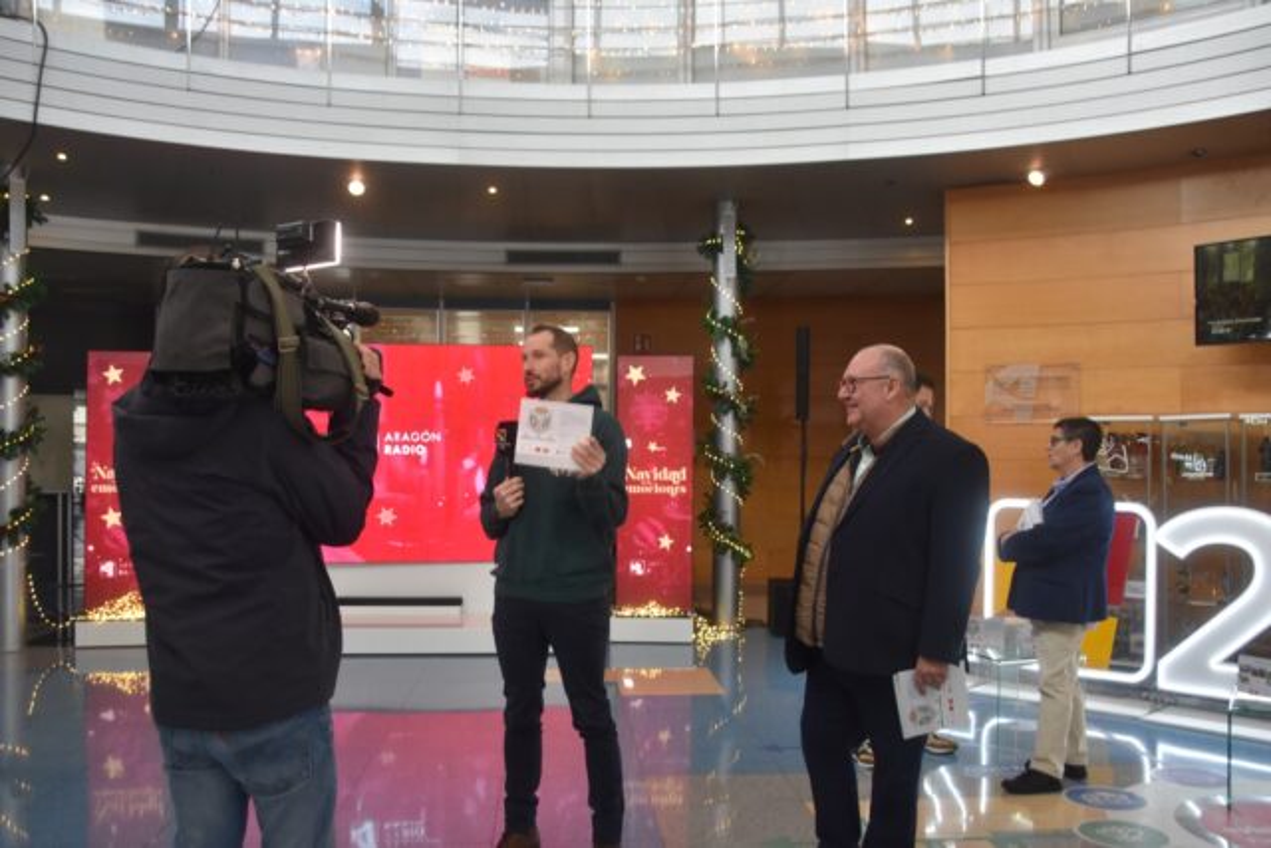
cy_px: 424
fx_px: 1112
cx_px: 636
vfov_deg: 41.7
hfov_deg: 59.5
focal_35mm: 32
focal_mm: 21
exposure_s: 1/100
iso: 800
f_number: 5
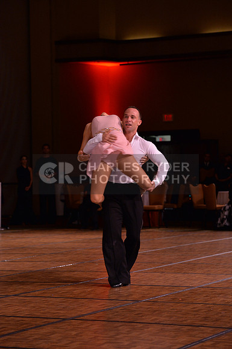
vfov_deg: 19.5
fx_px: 1018
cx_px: 116
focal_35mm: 105
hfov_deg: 13.0
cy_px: 174
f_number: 5
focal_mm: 105
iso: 2000
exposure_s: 1/250
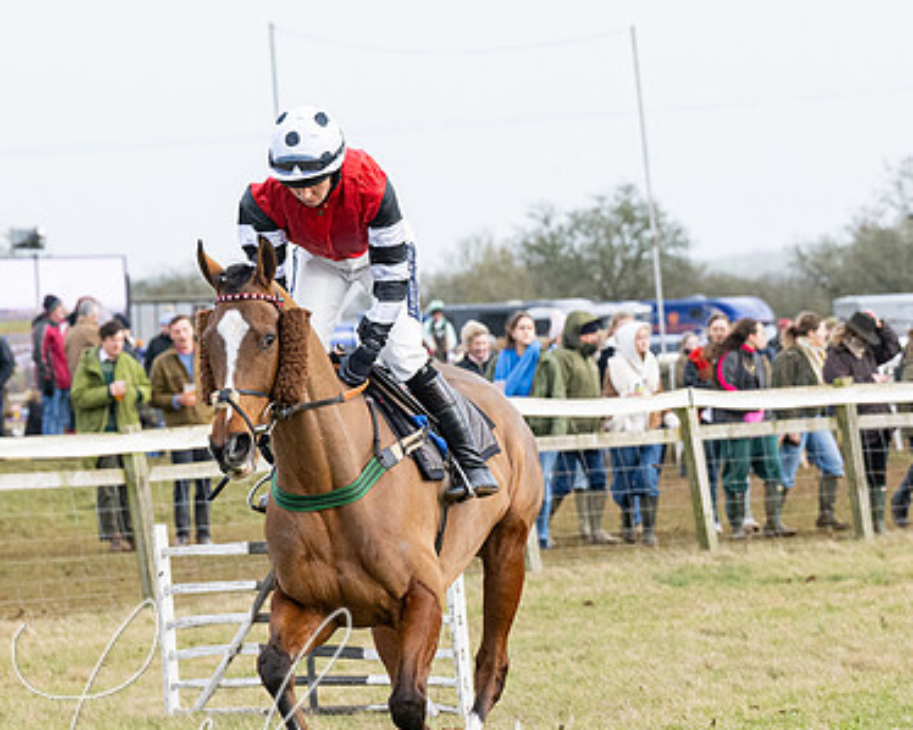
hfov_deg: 6.6
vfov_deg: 5.3
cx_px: 331
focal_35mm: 292
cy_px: 466
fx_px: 7888
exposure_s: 1/1600
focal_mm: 115
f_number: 5
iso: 800
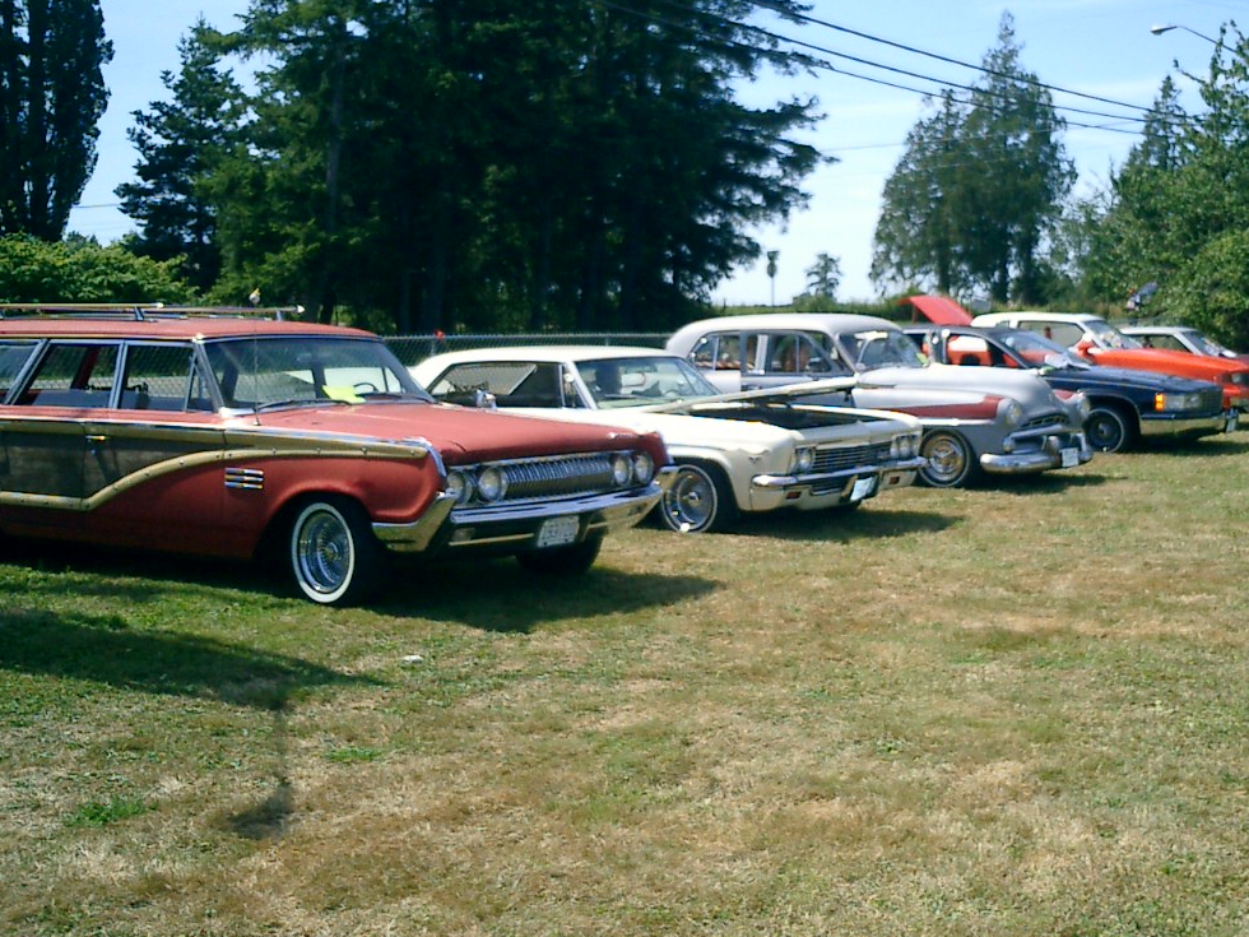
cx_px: 780
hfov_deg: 40.2
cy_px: 436
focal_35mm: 47
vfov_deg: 30.9
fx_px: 1696
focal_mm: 7.5
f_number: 3.2
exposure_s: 1/1250
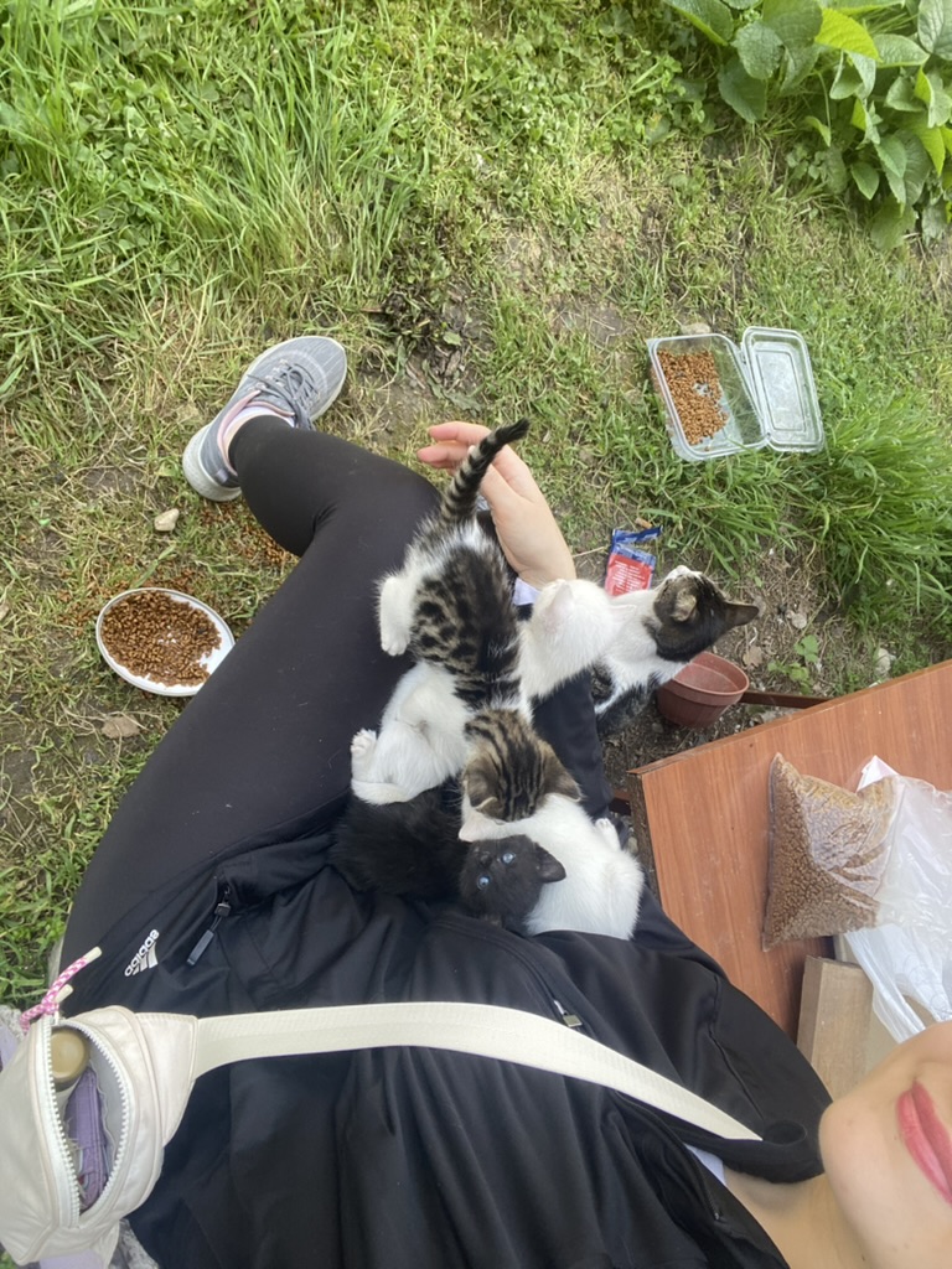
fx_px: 843
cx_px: 476
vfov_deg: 73.9
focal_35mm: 23
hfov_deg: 58.9
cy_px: 634
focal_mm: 2.71
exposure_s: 1/122
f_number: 2.2
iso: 64
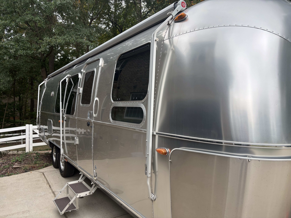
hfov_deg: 67.3
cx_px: 146
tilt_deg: -2.4
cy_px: 109
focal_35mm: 26
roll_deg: -0.4
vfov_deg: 53.1
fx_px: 219
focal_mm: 5.96
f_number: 1.6
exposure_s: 1/376
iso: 50
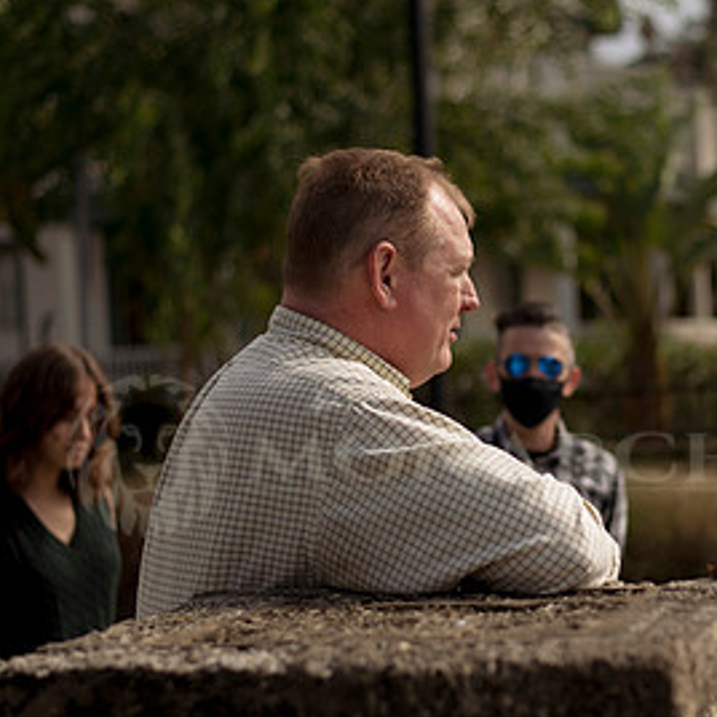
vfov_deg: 18.8
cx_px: 626
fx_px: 2156
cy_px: 456
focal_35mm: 92
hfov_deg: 18.6
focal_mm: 50
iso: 31
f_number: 2.2
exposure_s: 1/1000
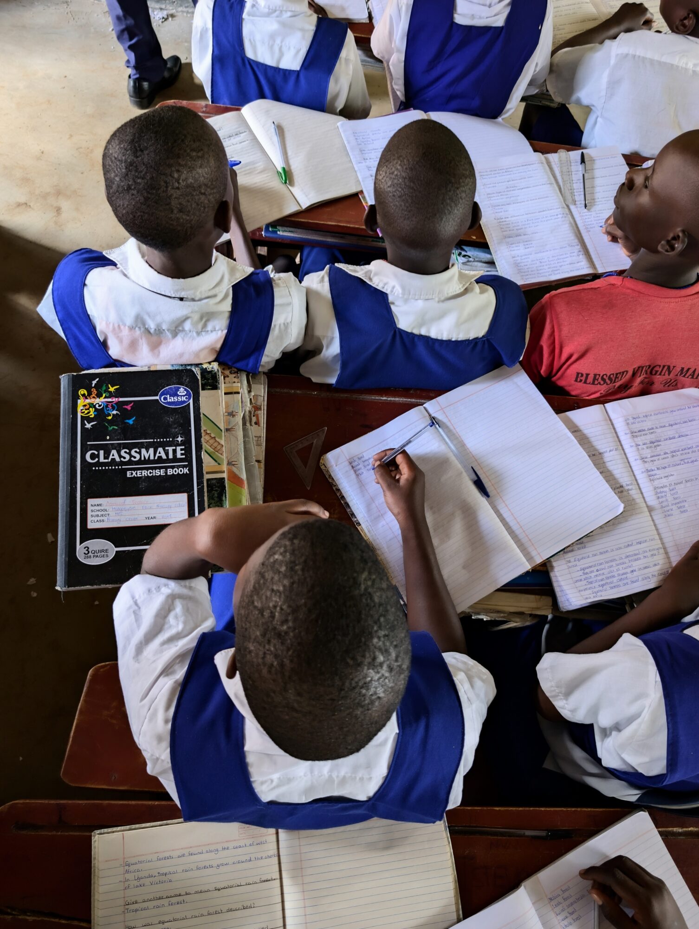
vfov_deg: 71.5
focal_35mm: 24
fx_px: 645
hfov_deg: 56.9
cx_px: 350
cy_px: 464
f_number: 1.68
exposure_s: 1/35.4
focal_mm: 6.9
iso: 156
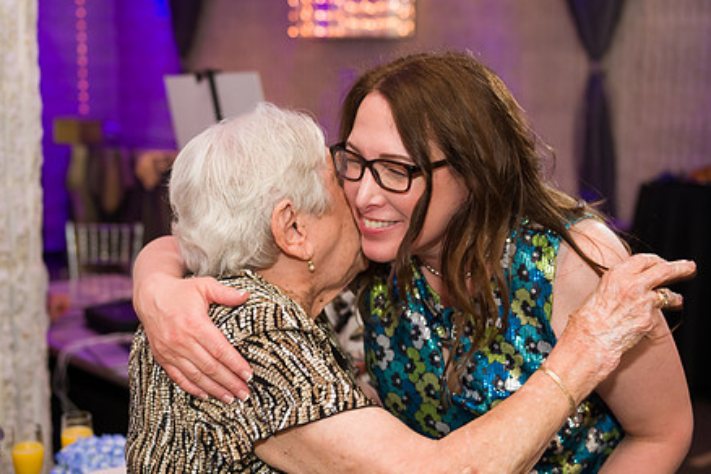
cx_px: 372
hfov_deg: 37.5
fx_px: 1047
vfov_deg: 25.5
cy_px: 243
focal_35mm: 53
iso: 1250
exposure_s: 1/125
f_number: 3.2
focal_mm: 40
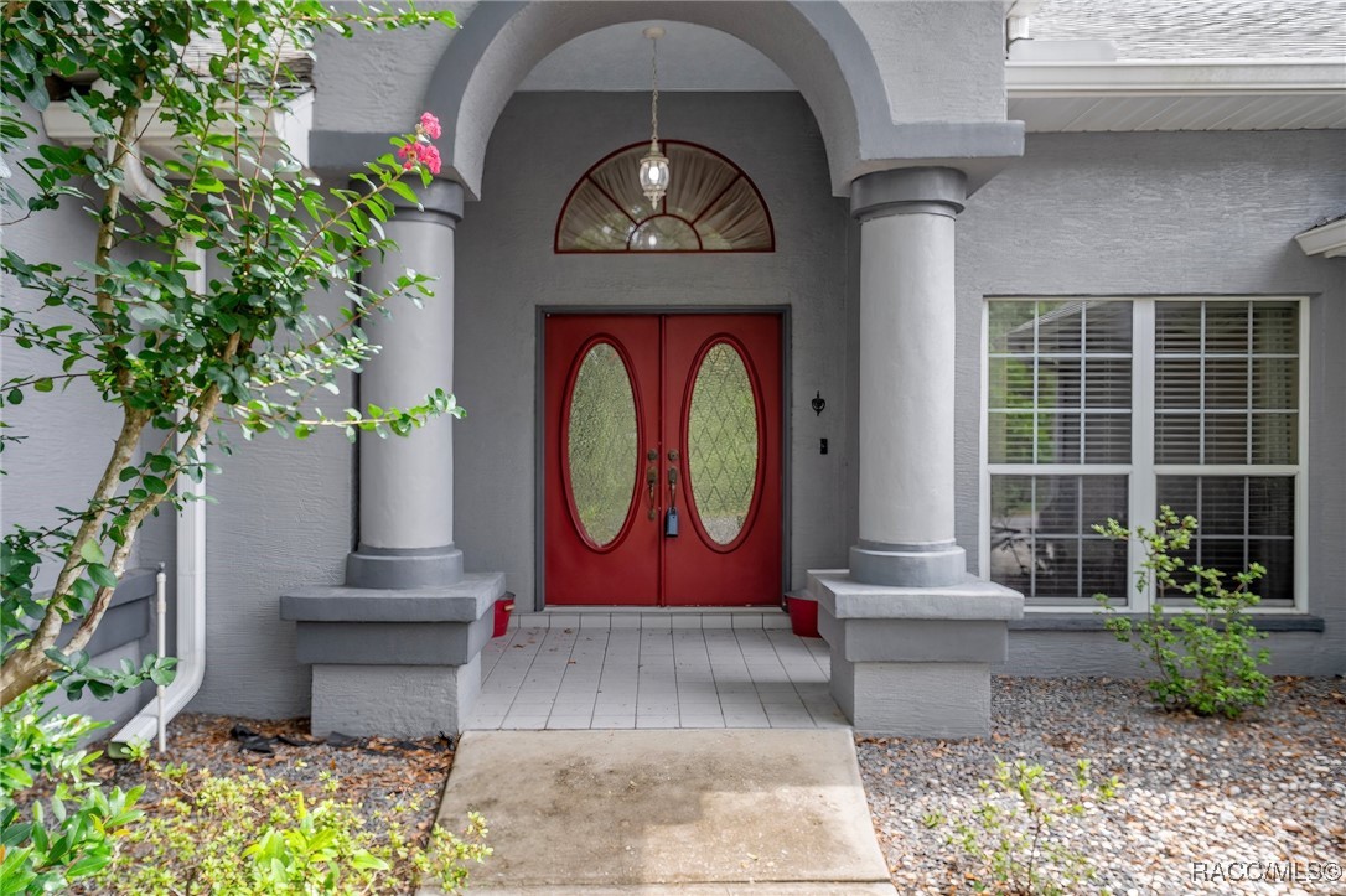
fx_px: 934
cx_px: 673
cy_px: 448
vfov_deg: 51.2
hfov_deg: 71.5
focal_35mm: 25
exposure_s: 1/30
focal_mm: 25
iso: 320
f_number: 9
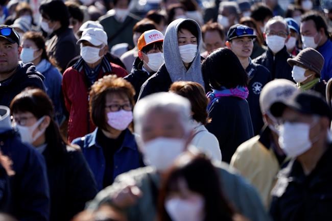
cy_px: 110
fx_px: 3549
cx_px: 166
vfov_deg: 3.6
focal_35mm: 385
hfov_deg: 5.4
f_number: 5.6
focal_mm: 385
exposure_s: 1/1600
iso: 640
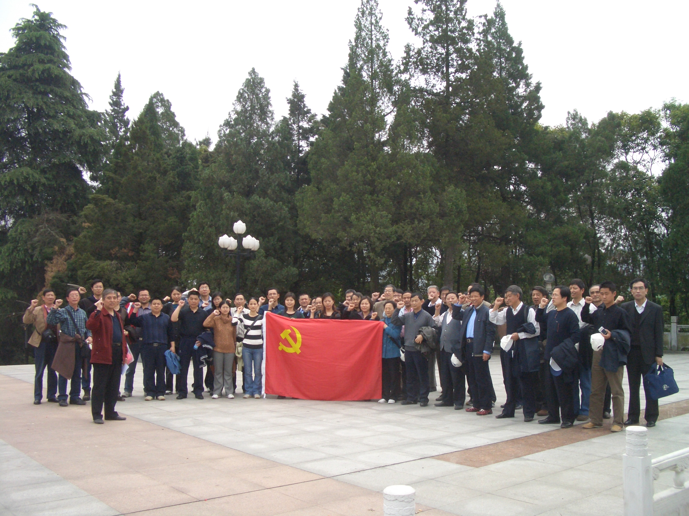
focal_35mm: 35
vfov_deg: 40.7
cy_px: 258
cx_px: 344
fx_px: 697
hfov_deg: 52.6
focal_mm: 5.8
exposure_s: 1/400
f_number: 4.3
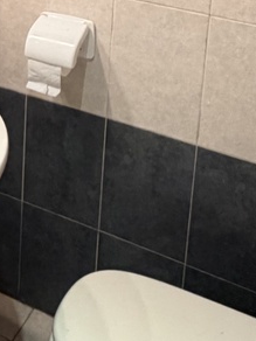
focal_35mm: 69
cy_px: -95
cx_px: -21
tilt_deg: -12.2
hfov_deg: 20.4
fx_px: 680
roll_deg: -0.6
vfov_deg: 24.7
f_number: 2.2
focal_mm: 2.22
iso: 320
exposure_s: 1/50
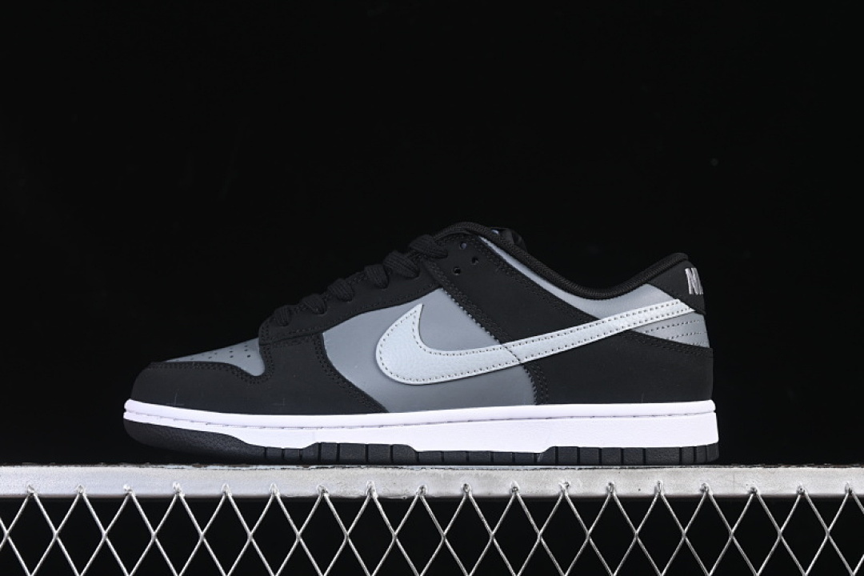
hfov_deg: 27.0
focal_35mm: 75
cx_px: 432
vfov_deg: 18.2
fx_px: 1800
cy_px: 288
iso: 160
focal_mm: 50
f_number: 6.3
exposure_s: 1/60
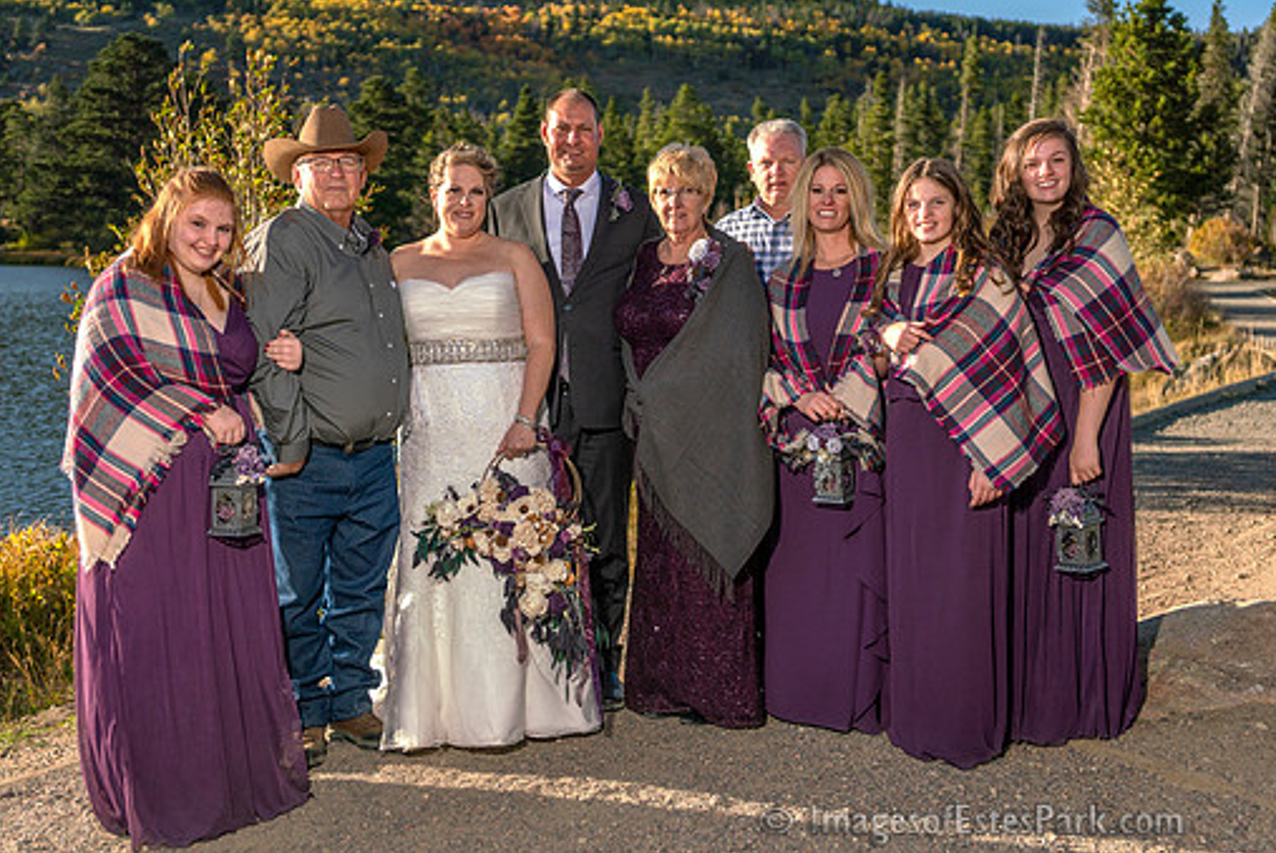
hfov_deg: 48.4
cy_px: 369
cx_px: 624
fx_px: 1419
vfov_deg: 33.4
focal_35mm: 40
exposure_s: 1/4000
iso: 250
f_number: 2.8
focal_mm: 35
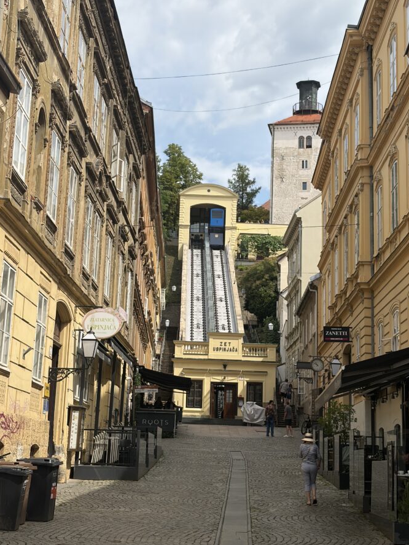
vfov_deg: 32.1
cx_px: 222
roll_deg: +0.1
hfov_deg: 24.4
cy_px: 234
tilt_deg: +18.2
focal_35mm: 60
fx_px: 945
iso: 32
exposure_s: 1/3636
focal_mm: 5.96
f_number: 1.6
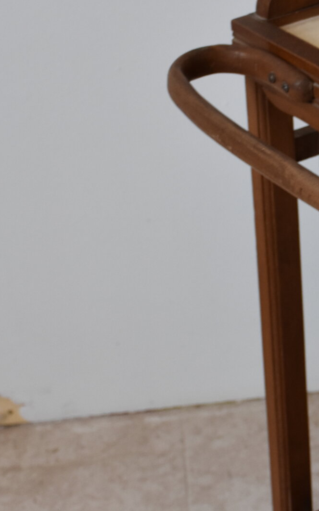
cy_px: 210
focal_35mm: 118
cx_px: 345
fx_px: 1642
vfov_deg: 17.7
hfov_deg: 11.0
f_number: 4.5
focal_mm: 32
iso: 800
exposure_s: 1/80
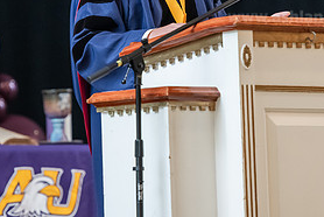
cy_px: 41
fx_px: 3288
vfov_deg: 3.8
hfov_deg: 5.6
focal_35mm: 365
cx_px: 175
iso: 2500
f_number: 3.2
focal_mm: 175
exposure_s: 1/200
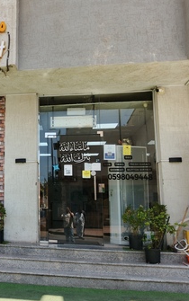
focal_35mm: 39
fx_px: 321
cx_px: -4
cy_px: 149
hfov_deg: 30.3
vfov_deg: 50.3
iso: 50
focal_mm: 4.11
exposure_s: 1/160
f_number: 1.6
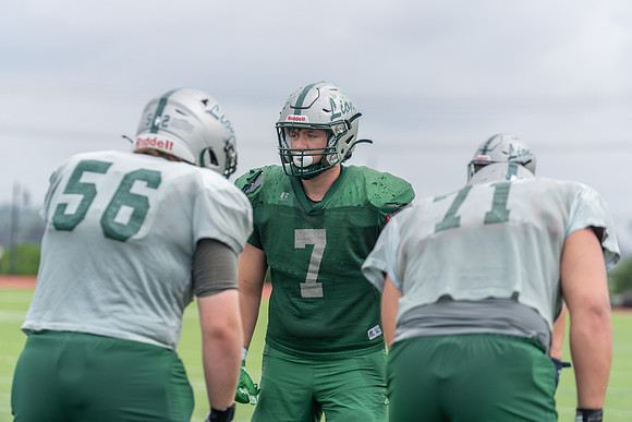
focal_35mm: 176
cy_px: 211
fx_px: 3090
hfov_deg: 11.7
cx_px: 316
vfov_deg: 7.8
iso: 250
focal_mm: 176
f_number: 4
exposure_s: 1/1250
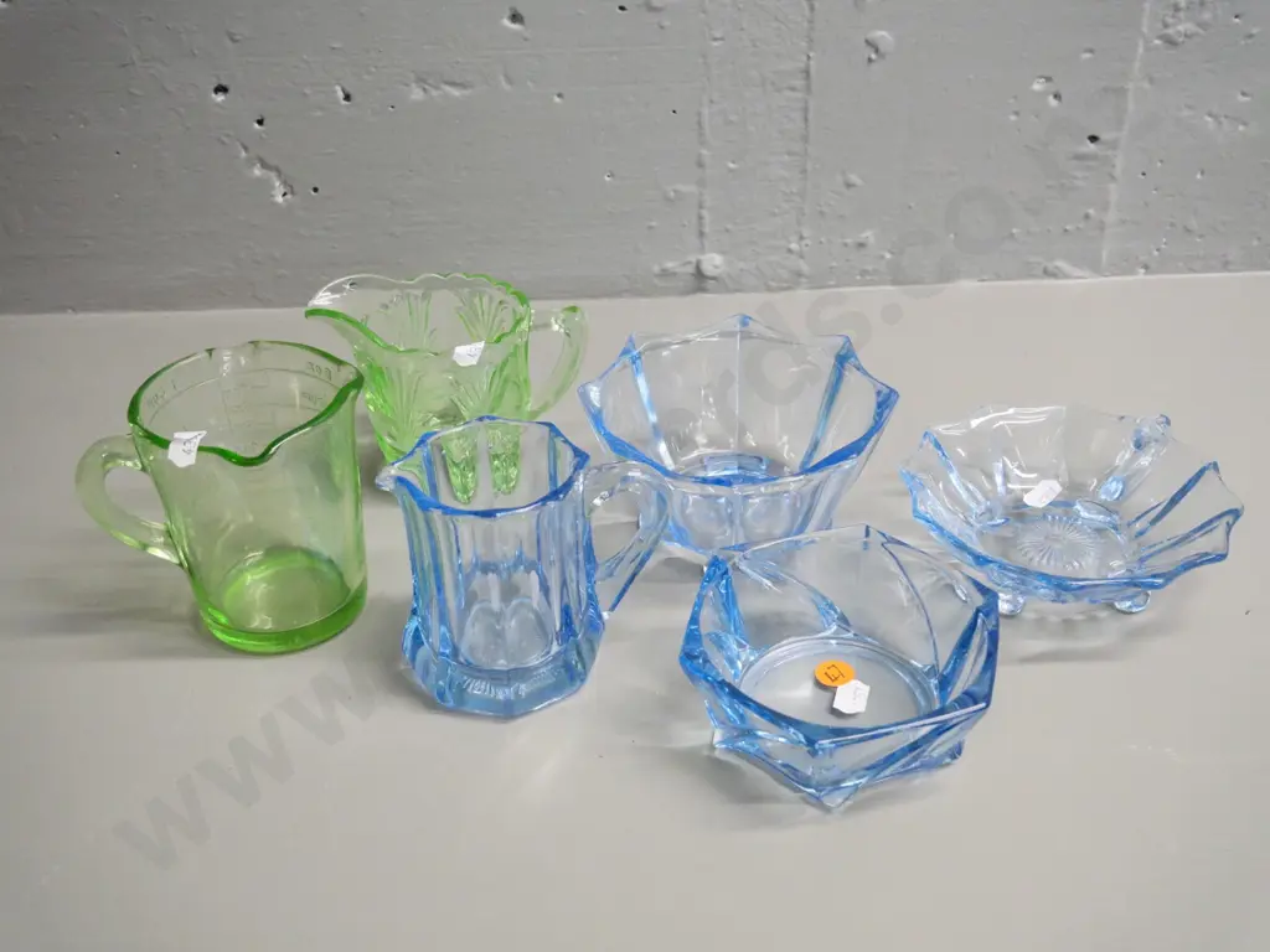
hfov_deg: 51.4
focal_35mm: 36
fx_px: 1321
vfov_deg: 39.7
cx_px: 635
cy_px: 476
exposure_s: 1/125
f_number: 5
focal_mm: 18
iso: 3200
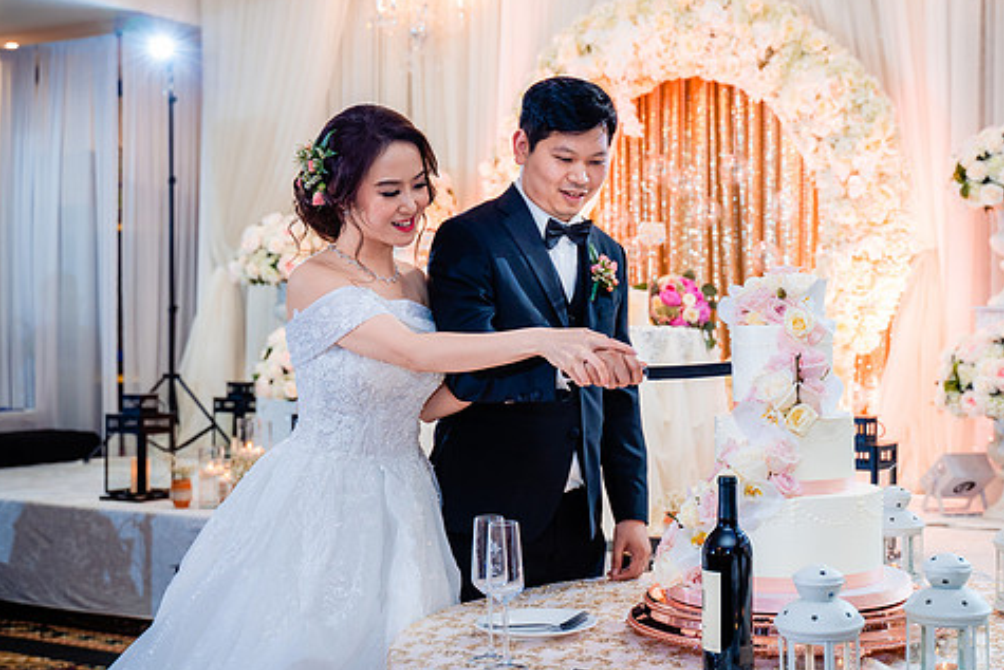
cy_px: 333
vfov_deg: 26.0
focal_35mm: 52
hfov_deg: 38.0
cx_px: 595
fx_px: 1451
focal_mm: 39
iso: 800
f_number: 3.5
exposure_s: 1/160
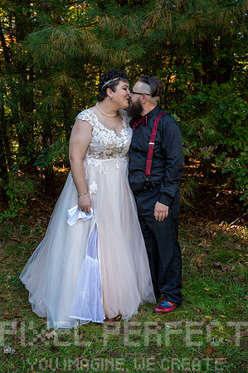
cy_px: 186
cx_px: 124
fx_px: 435
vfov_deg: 46.4
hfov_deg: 31.8
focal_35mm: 42
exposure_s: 1/200
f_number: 4.5
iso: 800
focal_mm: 42
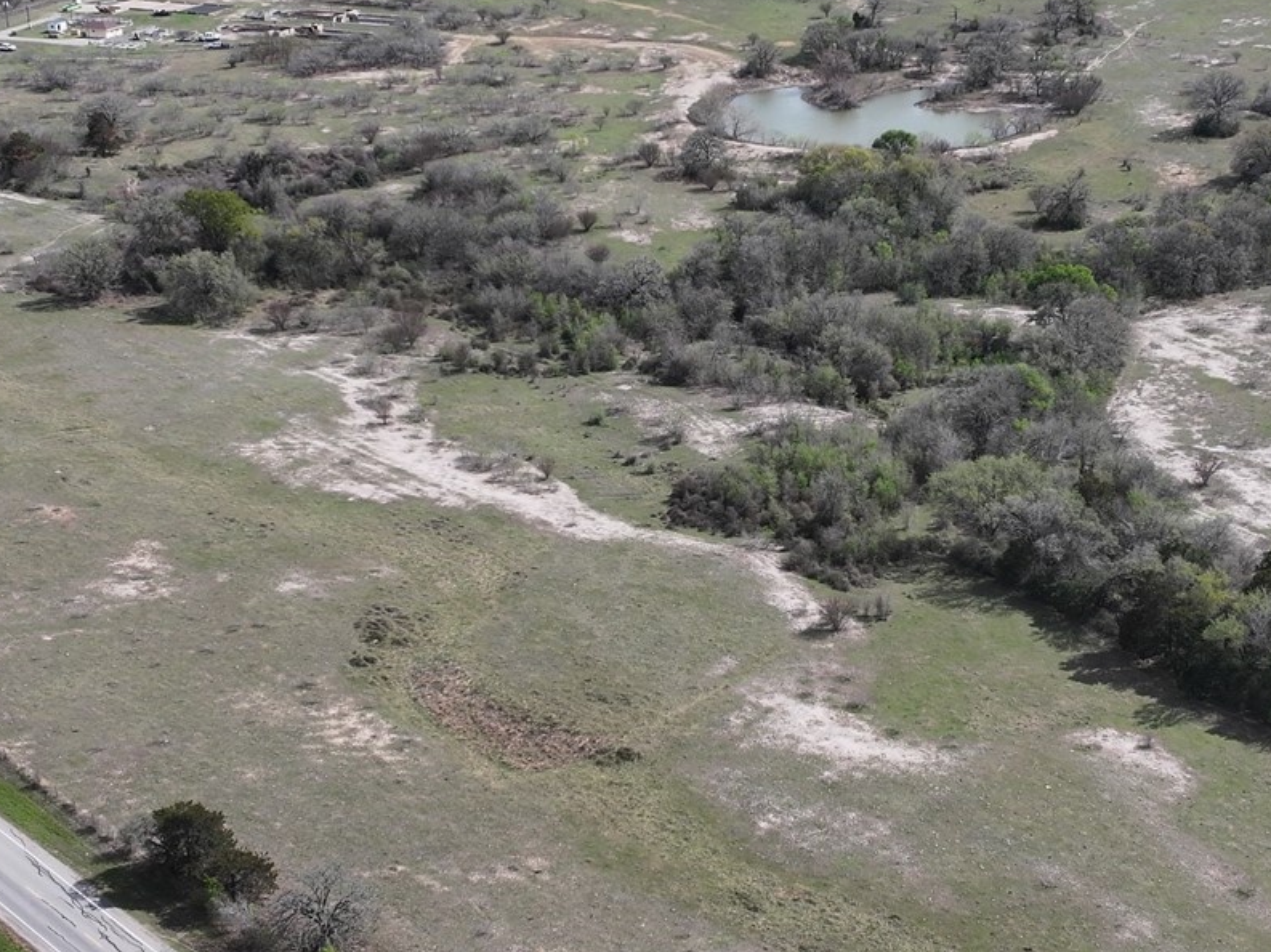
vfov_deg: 23.6
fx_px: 2275
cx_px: 724
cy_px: 491
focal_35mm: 62
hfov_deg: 31.2
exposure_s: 1/2500
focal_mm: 12.29
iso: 130
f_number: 2.8
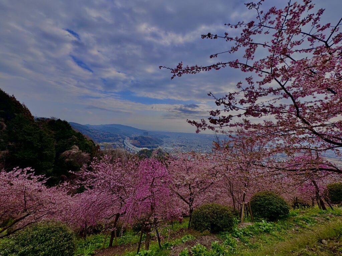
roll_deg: -3.0
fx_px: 138
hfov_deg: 102.1
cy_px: 128
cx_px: 171
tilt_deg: +0.6
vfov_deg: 85.7
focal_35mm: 14
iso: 50
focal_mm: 2.22
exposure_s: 1/2985
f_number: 2.2
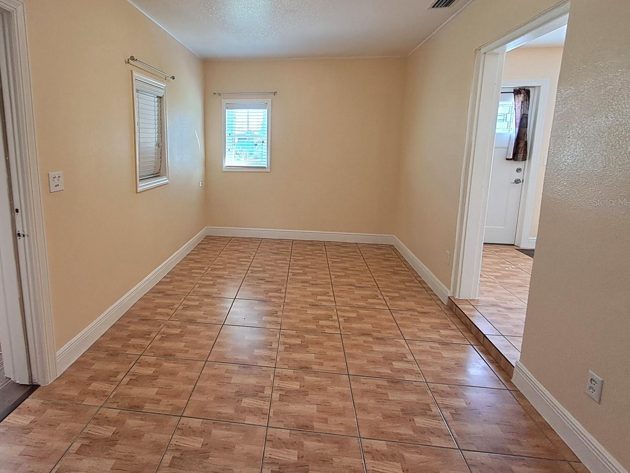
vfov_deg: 68.3
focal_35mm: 19
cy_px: 202
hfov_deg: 83.9
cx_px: 262
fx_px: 346
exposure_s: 1/40
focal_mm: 1.64
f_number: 2.2
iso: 100
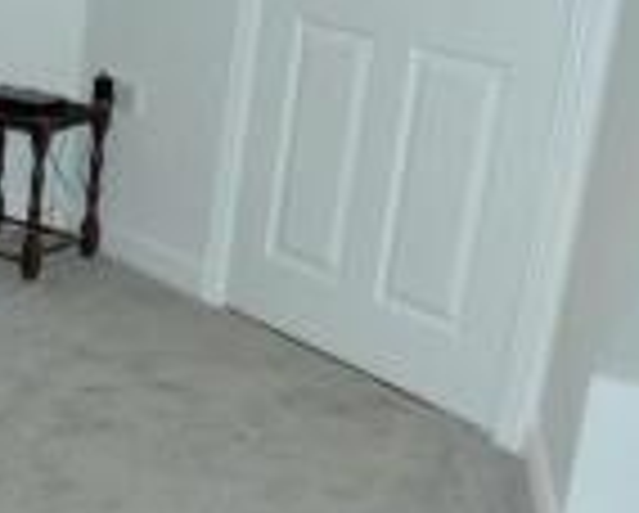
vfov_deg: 19.2
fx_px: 1515
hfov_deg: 19.3
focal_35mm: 80
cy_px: 218
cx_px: -439
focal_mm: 3.6
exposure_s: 1/60
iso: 80
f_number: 2.8
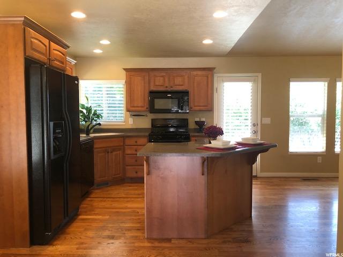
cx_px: 172
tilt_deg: -3.7
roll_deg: +0.3
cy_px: 128
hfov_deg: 63.4
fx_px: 277
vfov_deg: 49.7
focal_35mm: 28
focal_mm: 4
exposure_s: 1/30
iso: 40
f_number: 1.8
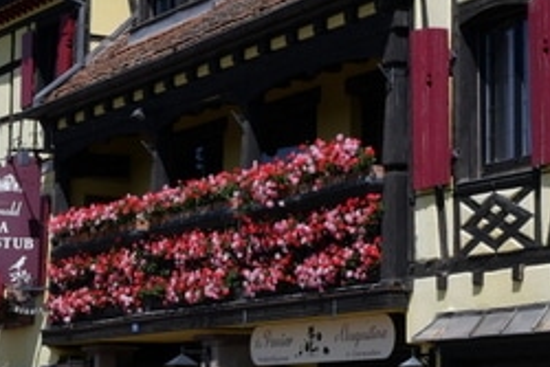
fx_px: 2033
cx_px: 444
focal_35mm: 133
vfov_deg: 10.2
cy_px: -26
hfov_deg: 15.3
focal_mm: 20
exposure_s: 1/400
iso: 200
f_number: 10
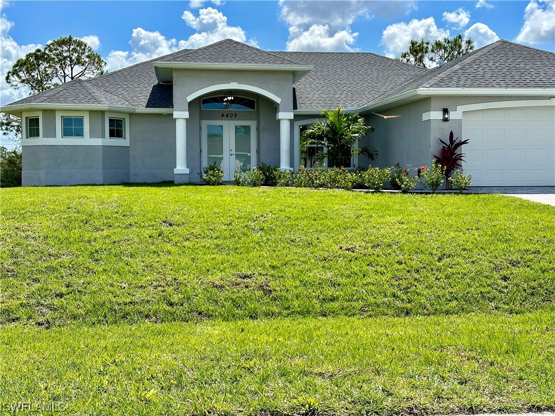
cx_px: 278
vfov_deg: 30.3
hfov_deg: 39.7
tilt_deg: -2.3
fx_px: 770
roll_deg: +0.9
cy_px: 208
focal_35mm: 48
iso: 64
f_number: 1.78
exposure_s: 1/3472
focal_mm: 6.86
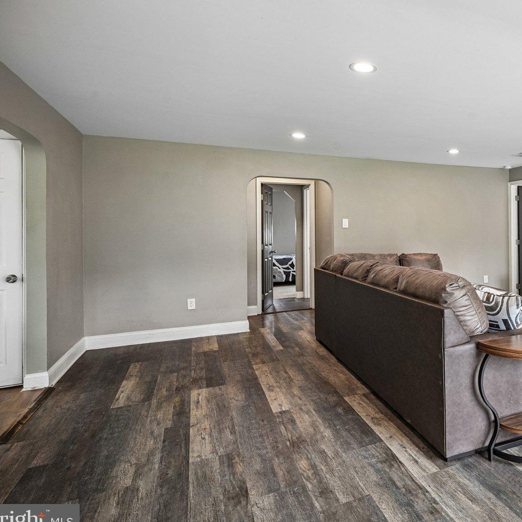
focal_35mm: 24
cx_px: 441
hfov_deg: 58.3
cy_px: 230
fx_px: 409
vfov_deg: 64.8
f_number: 8
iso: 800
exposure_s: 1/50
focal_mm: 16
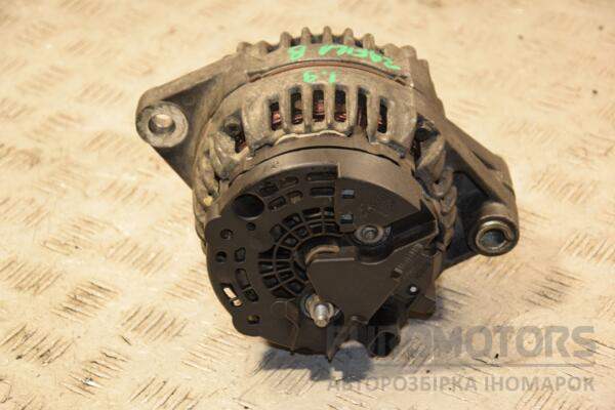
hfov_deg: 18.2
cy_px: 205
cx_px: 308
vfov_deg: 12.2
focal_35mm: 112
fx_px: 1922
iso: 800
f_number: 5.3
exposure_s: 1/100
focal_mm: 75
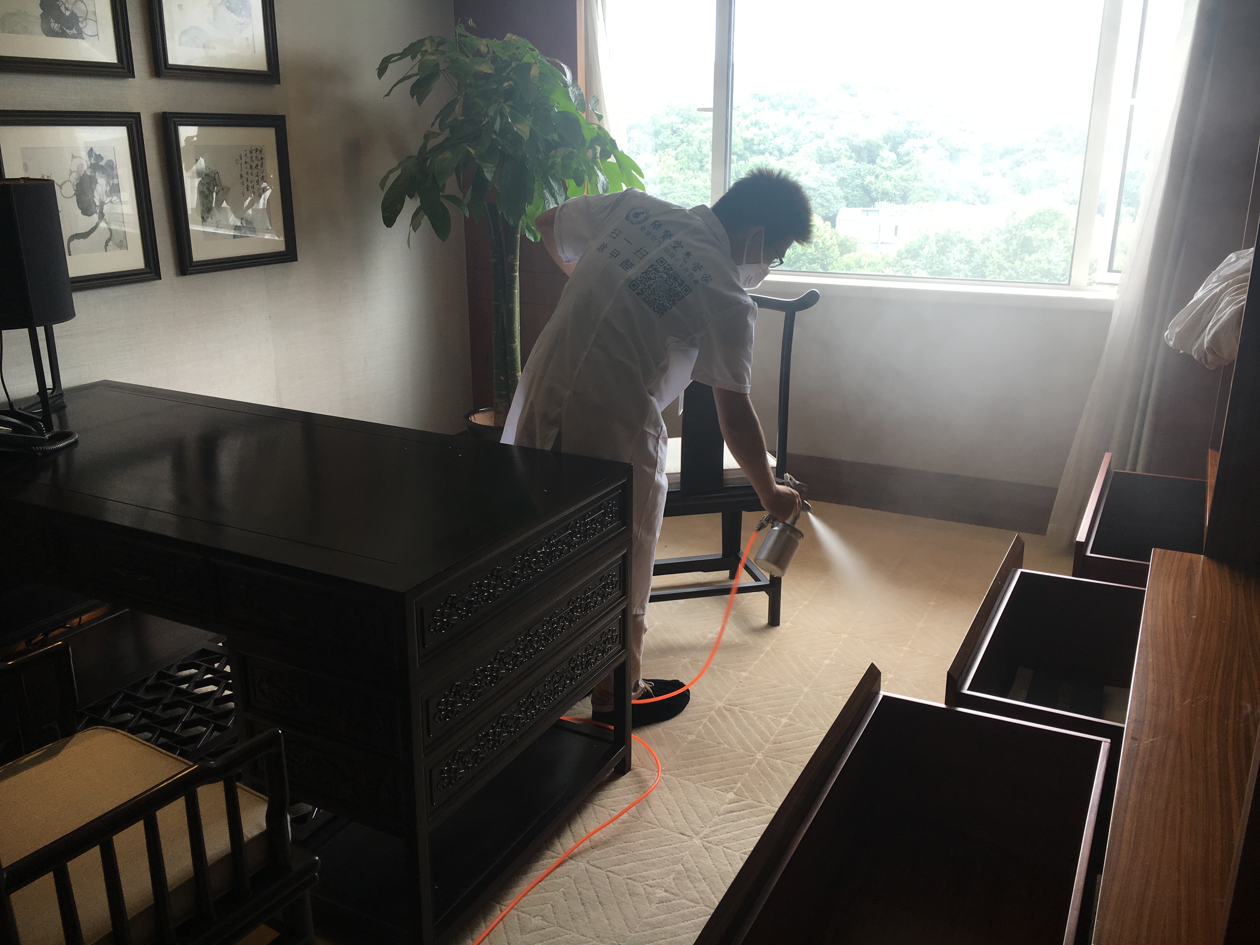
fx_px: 1056
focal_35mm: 29
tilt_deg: -18.3
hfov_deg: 61.7
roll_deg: +0.1
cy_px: 472
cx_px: 630
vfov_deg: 48.2
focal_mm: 4.15
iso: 25
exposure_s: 1/33
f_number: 2.2
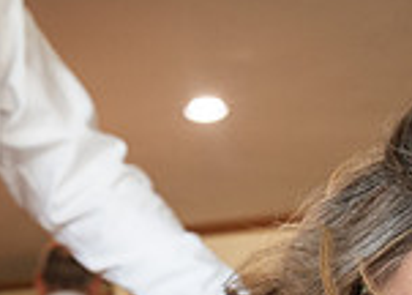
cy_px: 435
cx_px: 134
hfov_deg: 19.7
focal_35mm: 101
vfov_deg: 13.4
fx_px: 1182
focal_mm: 24
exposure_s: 1/125
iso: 800
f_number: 4
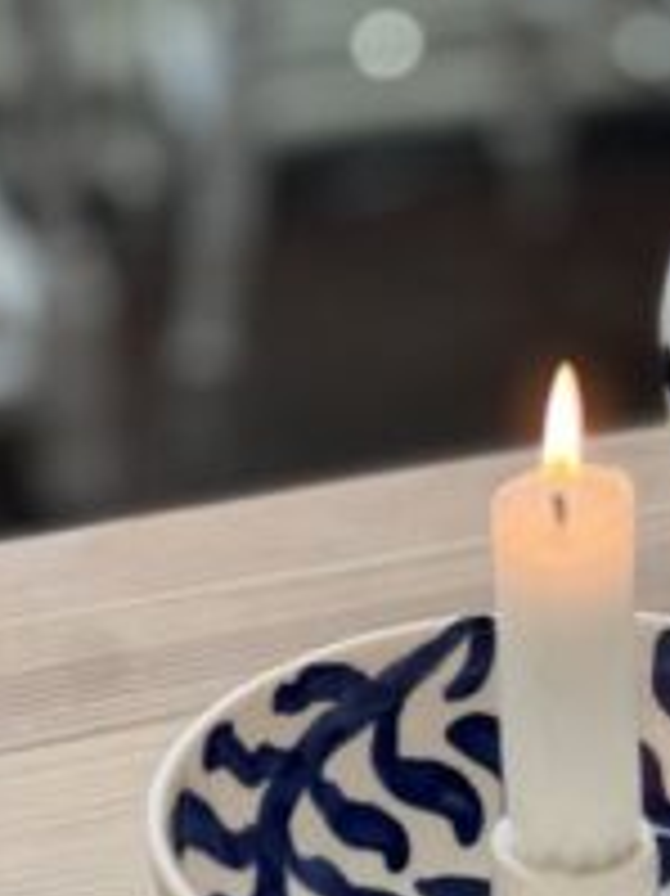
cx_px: 625
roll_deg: +0.5
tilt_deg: -24.6
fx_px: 4004
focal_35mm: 155
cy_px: 608
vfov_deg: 12.7
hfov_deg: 9.5
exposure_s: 1/90
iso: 250
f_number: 2.8
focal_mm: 9
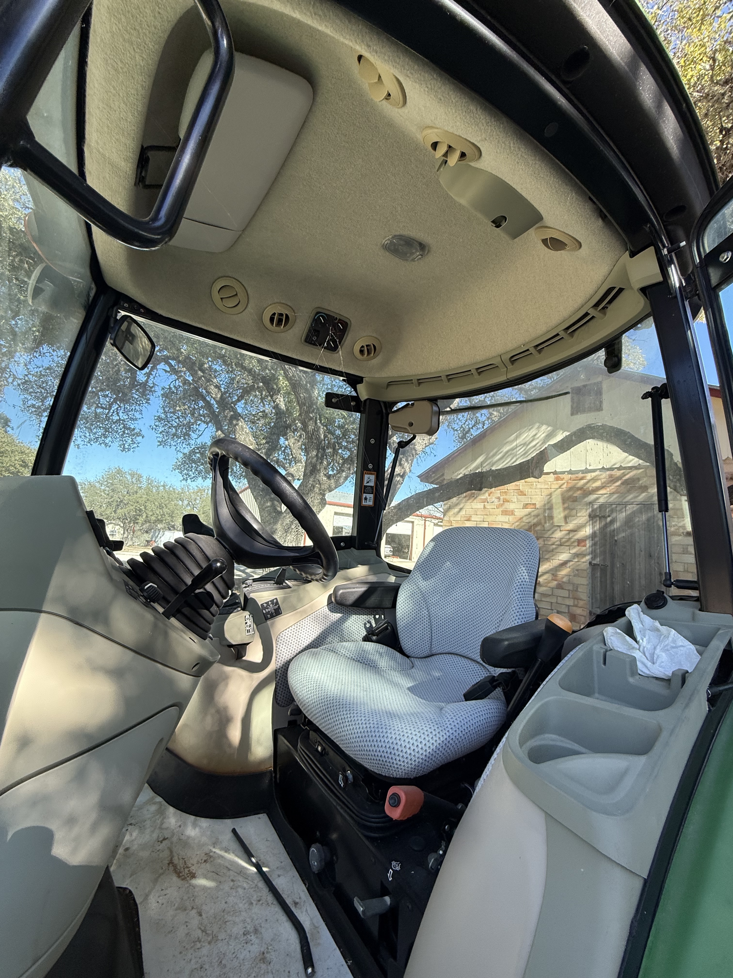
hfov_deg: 85.7
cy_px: 489
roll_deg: -4.8
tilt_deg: +8.9
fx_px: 395
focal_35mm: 14
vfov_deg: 102.1
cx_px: 366
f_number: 2.2
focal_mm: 2.22
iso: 64
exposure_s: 1/451
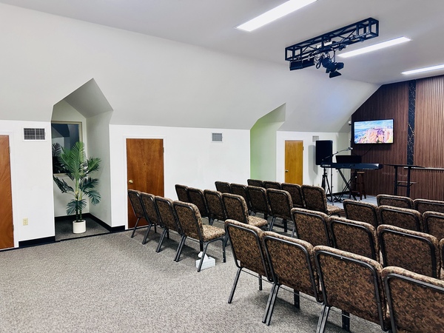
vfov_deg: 56.8
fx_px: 308
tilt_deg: -2.1
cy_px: 166
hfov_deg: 71.6
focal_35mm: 24
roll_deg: -0.4
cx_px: 222
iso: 500
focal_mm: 6.86
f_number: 1.78
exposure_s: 1/60
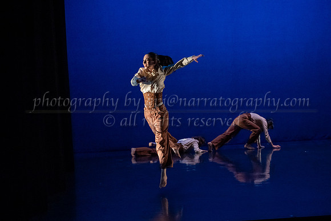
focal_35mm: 69
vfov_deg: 19.6
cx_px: 143
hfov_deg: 29.0
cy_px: 114
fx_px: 639
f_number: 3.5
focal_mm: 61
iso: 4000
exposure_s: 1/400
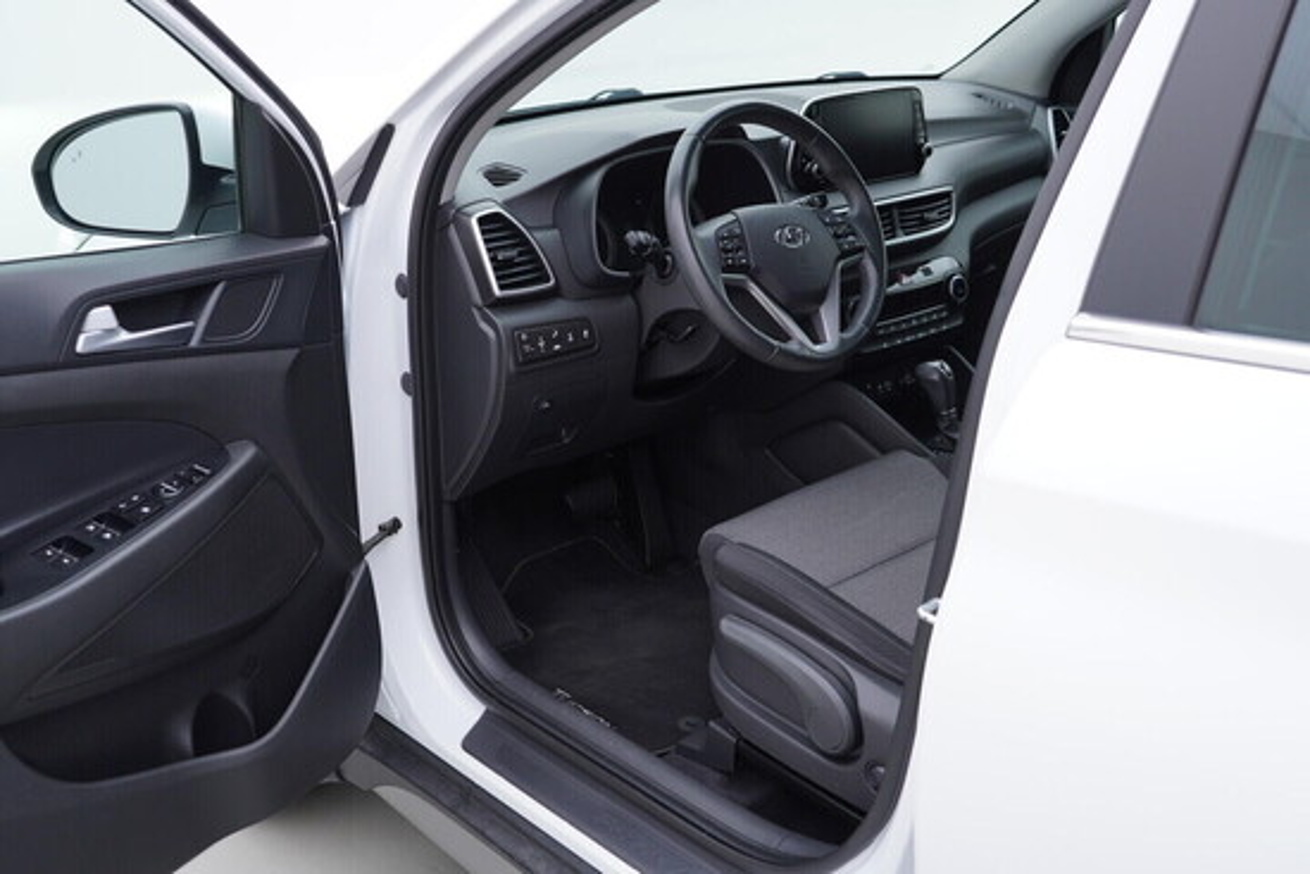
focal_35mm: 36
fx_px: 1310
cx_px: 655
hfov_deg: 53.1
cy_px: 437
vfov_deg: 36.9
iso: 125
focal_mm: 24
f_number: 3.2
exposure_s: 1/50
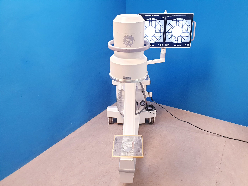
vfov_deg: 53.1
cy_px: 93
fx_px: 186
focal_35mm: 26
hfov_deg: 67.3
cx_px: 124
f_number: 2.4
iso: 200
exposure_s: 1/50
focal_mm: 4.3
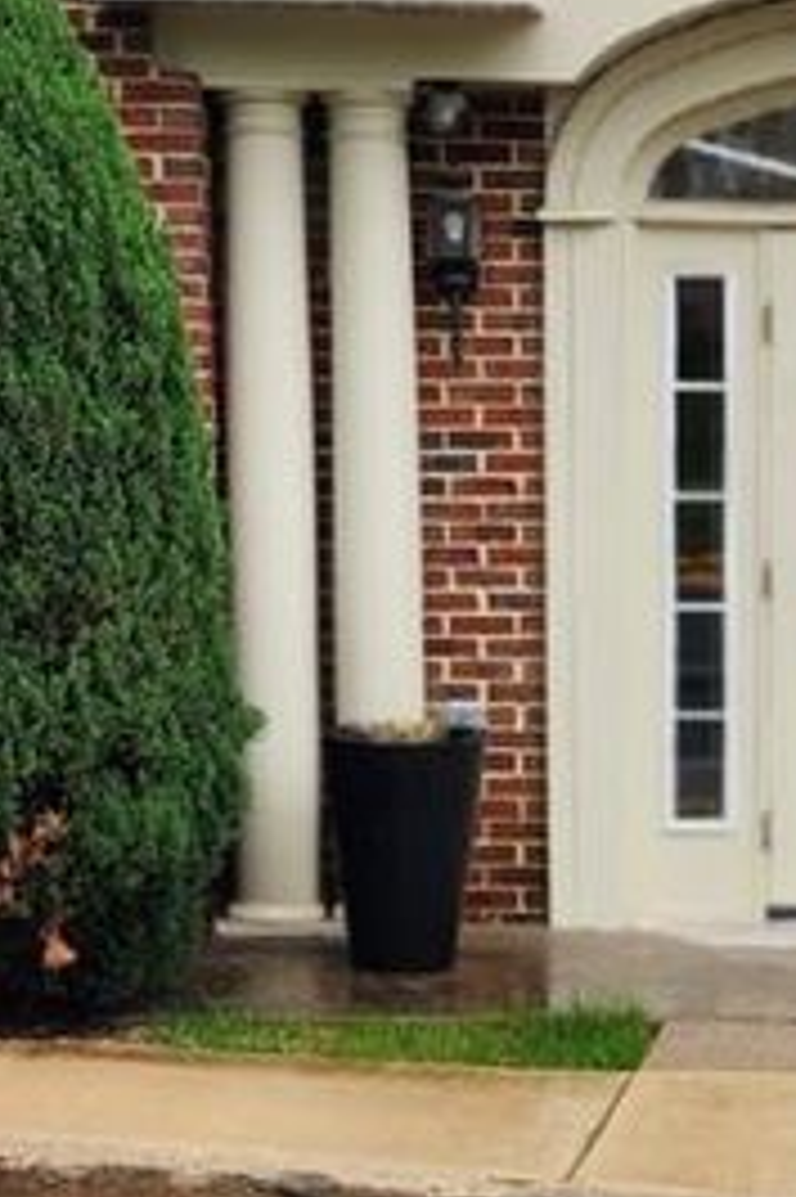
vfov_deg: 33.1
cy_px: 799
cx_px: 976
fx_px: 1992
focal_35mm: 60
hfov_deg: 20.9
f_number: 1.8
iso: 20
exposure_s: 1/182
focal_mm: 6.4
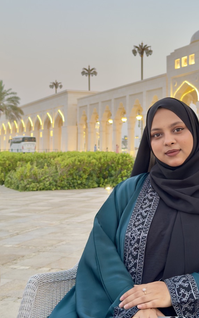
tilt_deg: +4.7
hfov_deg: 23.3
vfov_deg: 36.6
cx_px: 147
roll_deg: +0.0
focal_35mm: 55
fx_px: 477
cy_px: 112
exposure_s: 1/60
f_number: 1.78
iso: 200
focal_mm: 6.76
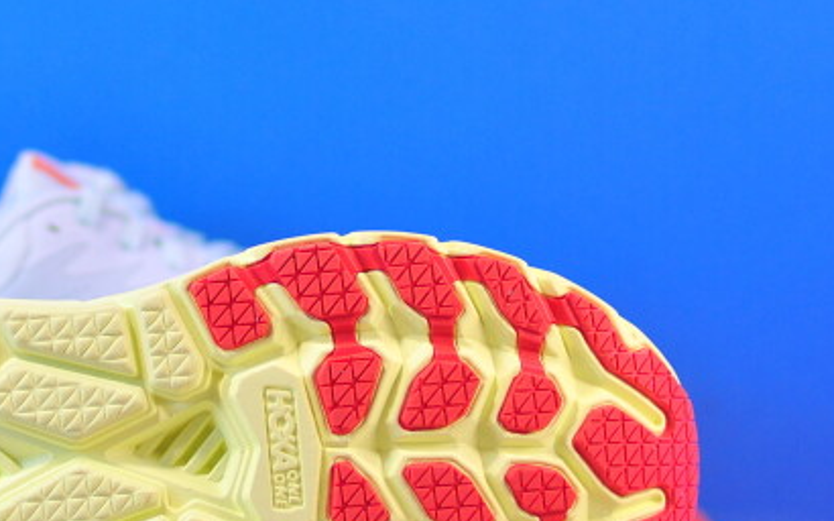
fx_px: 3386
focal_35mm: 149
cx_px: 189
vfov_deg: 8.8
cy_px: 213
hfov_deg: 14.0
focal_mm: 50
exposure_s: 1/320
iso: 250
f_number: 2
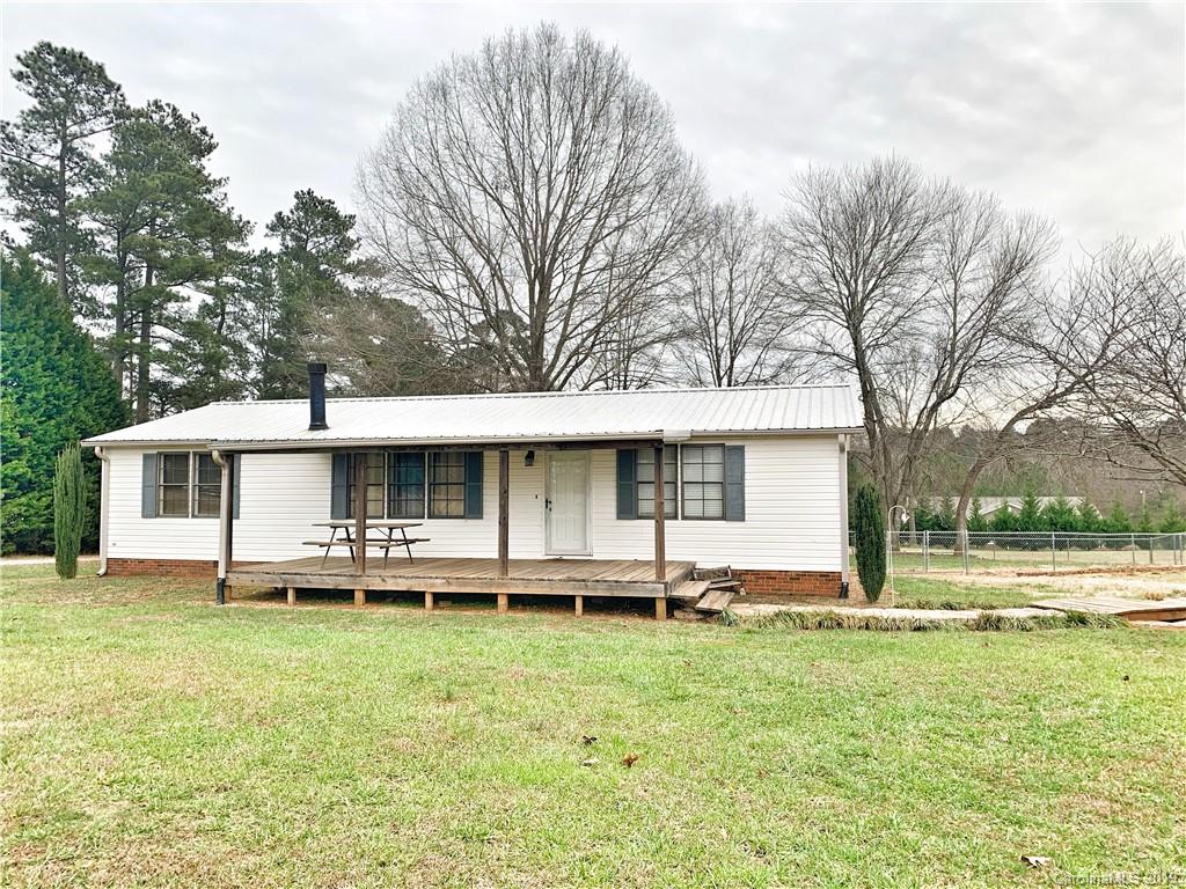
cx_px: 593
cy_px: 444
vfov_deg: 53.1
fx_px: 891
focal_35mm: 26
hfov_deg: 67.3
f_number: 1.8
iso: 40
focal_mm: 4.25
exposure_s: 1/121
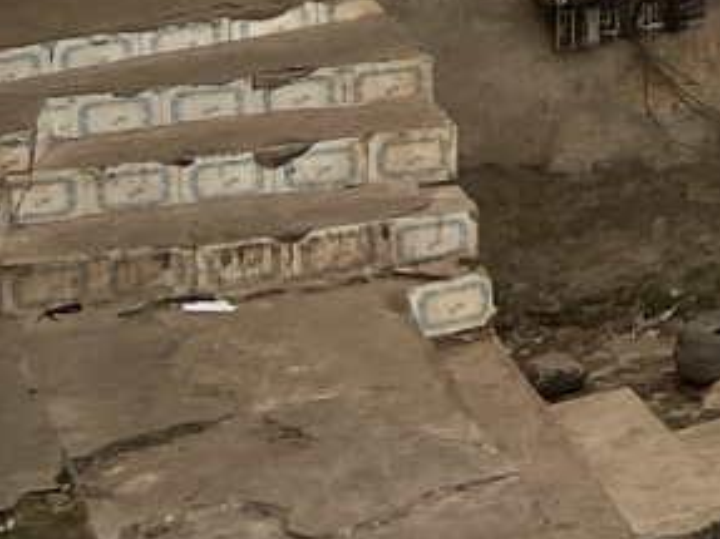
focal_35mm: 181
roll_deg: +0.2
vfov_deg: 7.6
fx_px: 3763
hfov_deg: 8.3
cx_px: 2466
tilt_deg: -8.5
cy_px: -825
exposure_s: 1/156
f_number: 1.8
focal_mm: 4.25
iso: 32
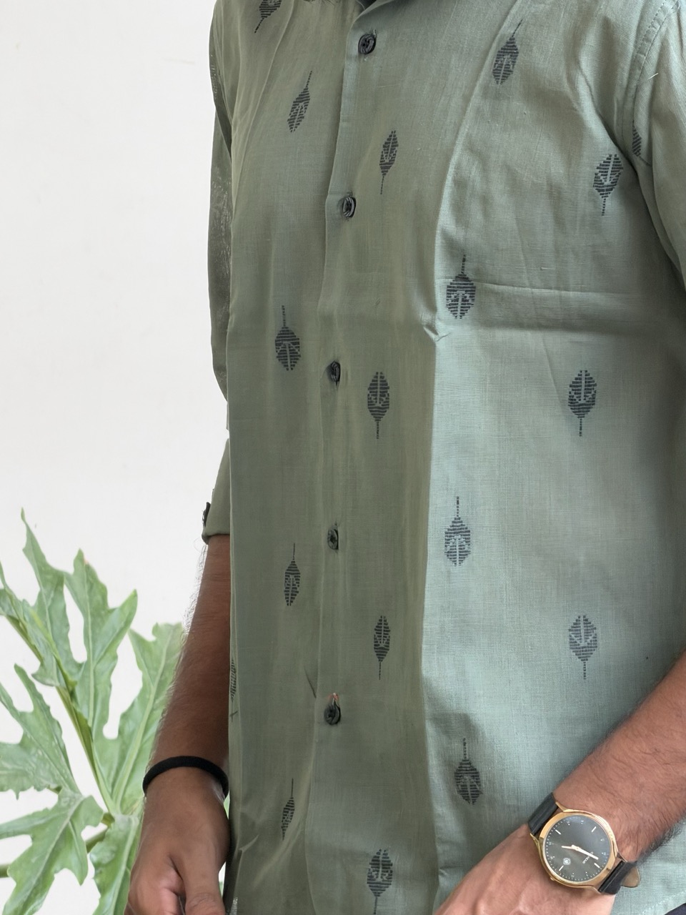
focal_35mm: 200
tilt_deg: -6.7
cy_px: 458
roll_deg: +0.0
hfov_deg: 7.4
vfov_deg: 9.9
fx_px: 5285
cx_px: 343
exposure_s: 1/121
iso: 100
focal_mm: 16.89
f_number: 2.8
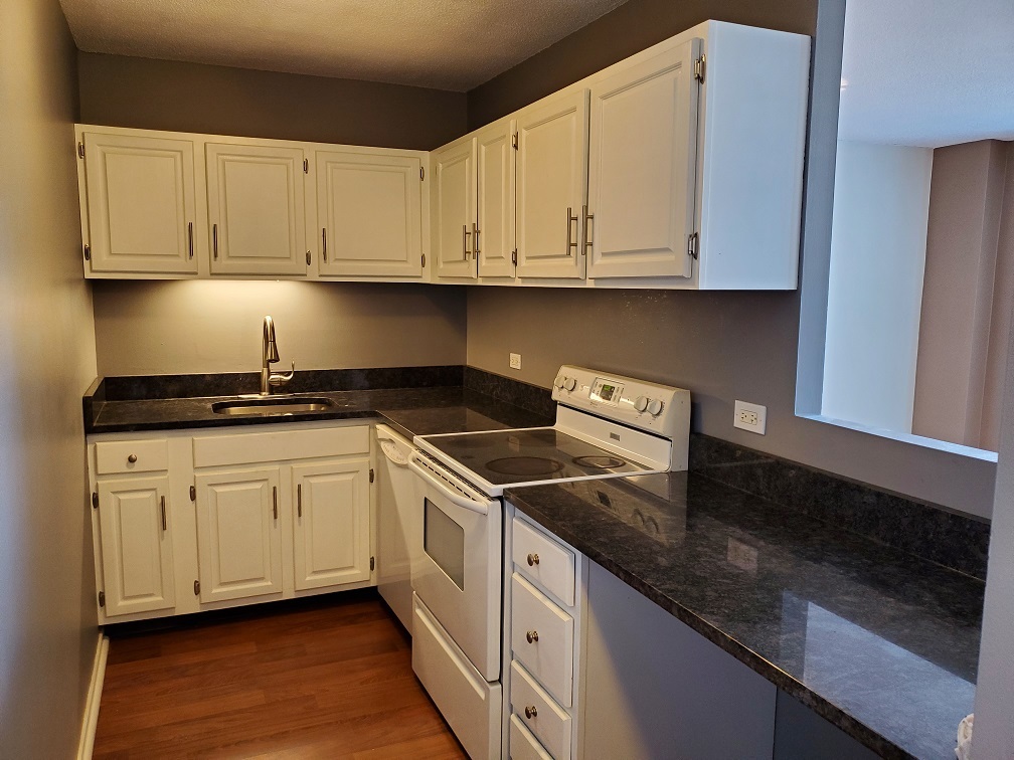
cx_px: 507
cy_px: 380
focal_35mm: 26
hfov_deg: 67.3
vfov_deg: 53.1
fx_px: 762
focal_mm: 4.3
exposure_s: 1/40
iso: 200
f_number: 1.5
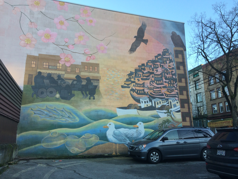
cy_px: 90
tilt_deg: +13.7
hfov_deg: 61.7
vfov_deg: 48.2
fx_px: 199
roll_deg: +1.8
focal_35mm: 29
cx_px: 119
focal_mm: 4.15
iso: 32
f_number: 2.2
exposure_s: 1/143
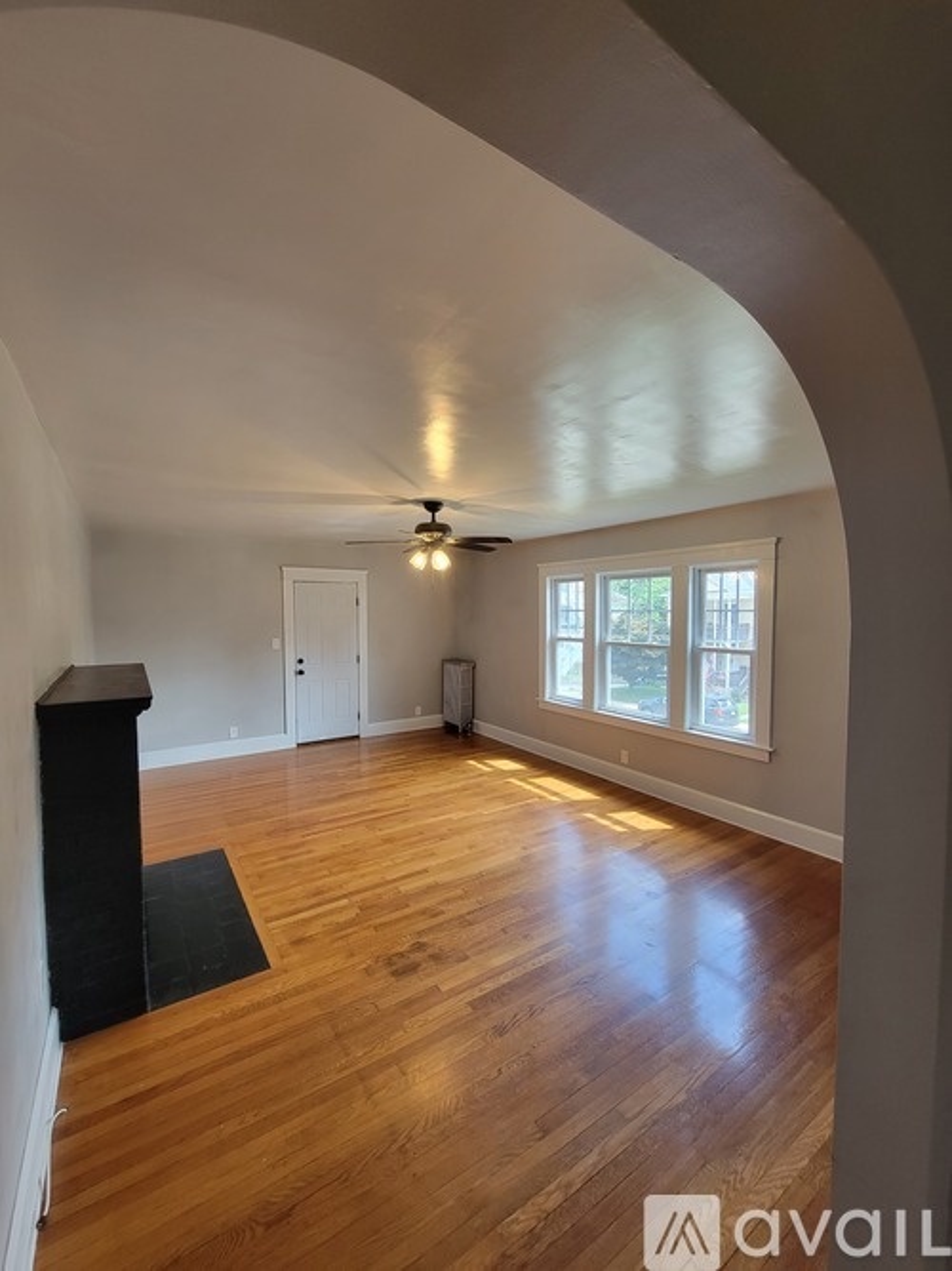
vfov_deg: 106.2
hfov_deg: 89.9
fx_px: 477
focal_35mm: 13
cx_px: 476
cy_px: 636
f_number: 2.2
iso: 125
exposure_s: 1/60
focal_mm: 2.2
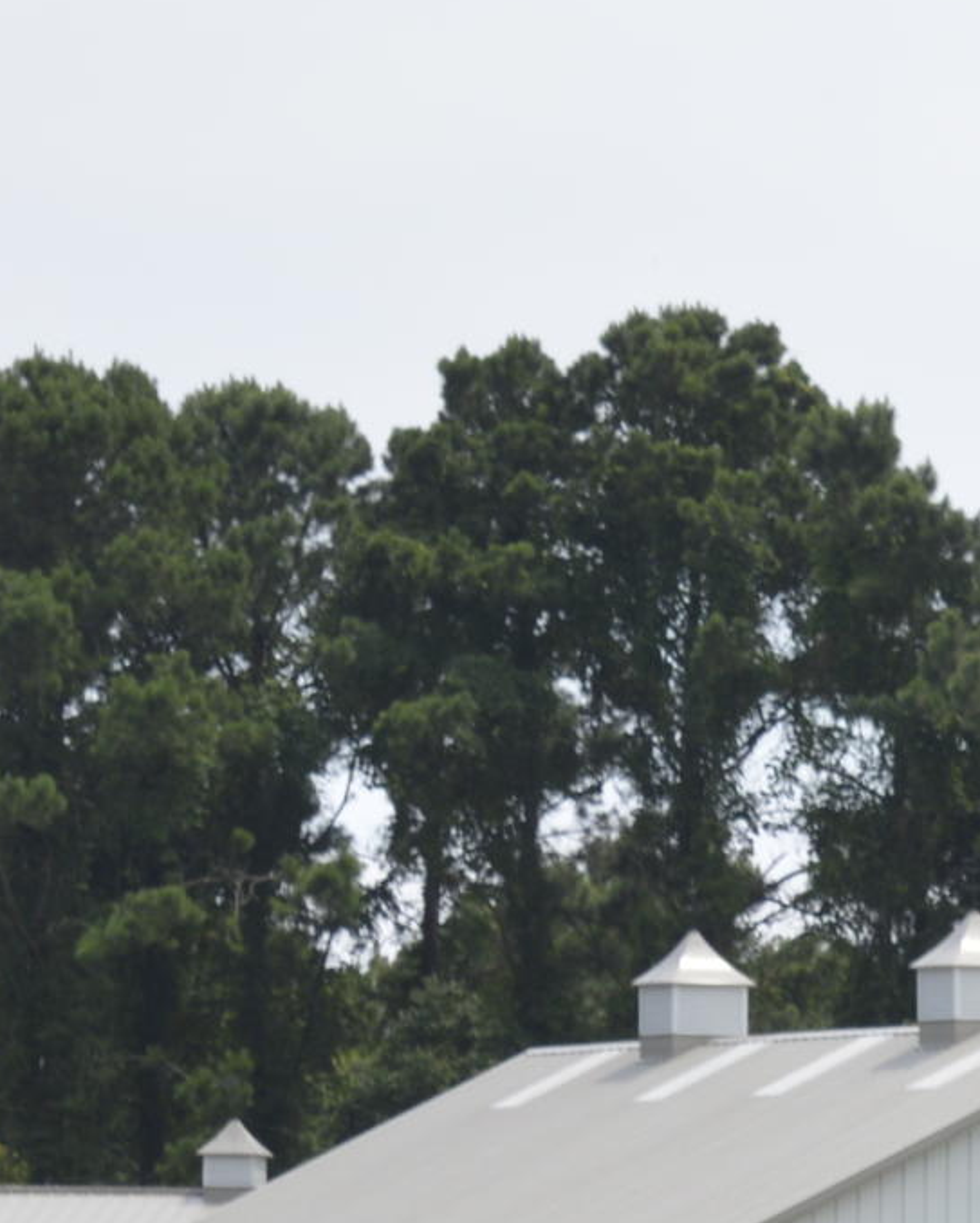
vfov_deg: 5.6
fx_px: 12394
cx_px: 2662
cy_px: 1670
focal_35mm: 342
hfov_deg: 4.4
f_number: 7.1
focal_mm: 55
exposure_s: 1/200
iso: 100
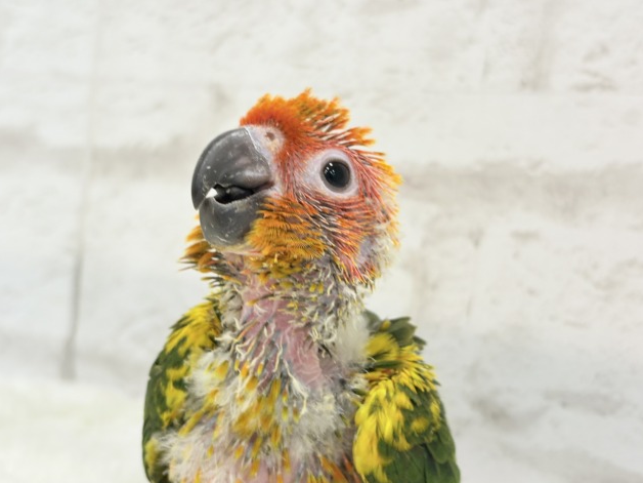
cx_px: 326
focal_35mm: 53
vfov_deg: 27.5
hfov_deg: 36.2
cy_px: 245
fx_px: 984
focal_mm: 5.96
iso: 40
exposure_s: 1/50
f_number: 1.6
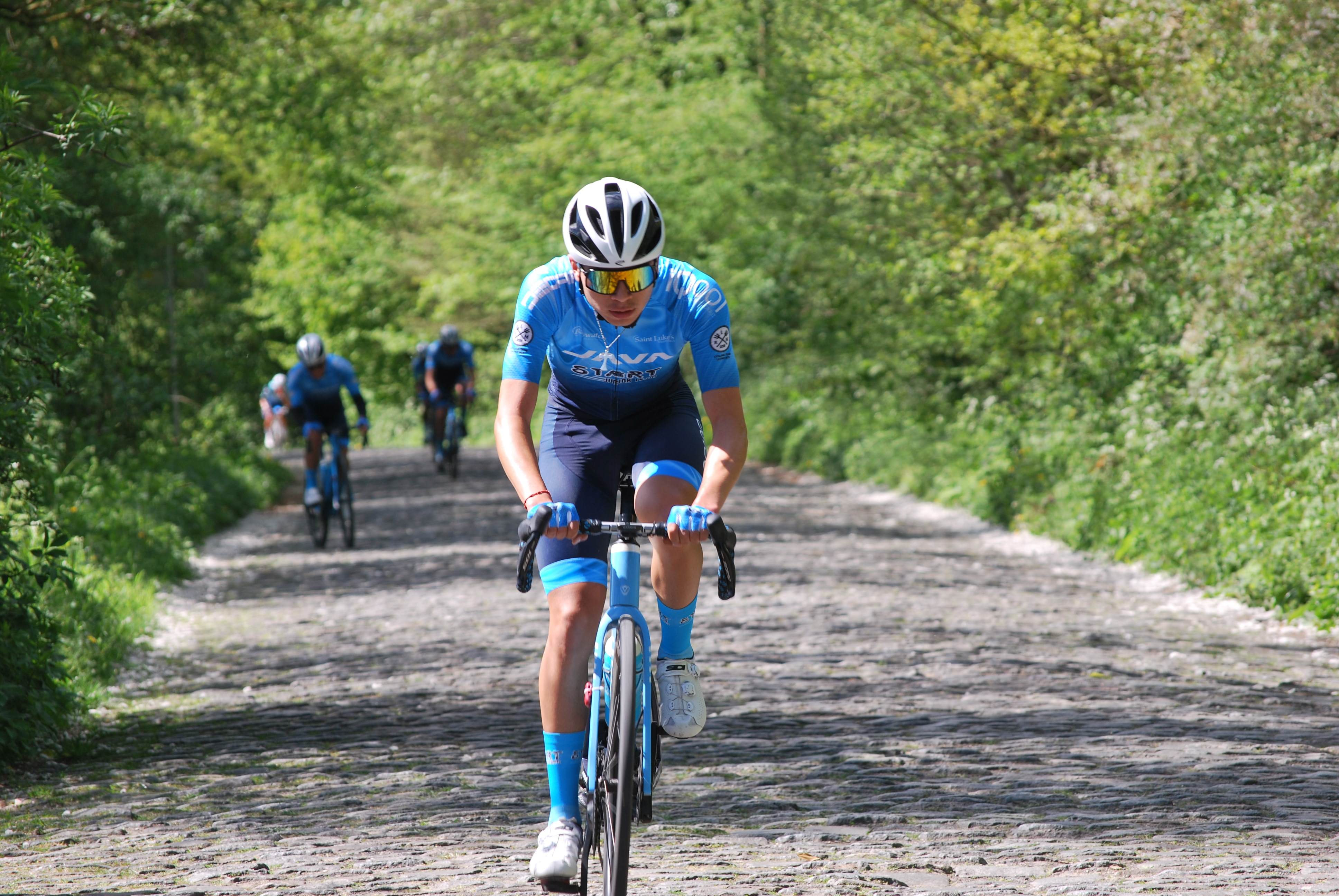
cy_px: 448
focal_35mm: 202
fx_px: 7541
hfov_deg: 10.1
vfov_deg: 6.8
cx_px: 670
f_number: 8
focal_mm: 135
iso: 100
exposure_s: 1/125
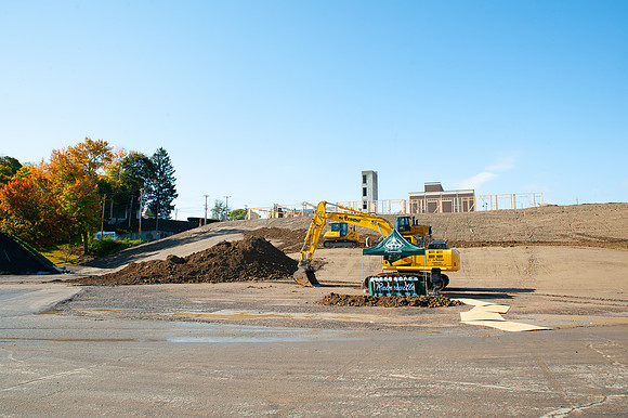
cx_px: 315
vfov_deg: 51.2
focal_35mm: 25
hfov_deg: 71.4
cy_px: 209
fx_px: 437
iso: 400
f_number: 14
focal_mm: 24
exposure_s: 1/250
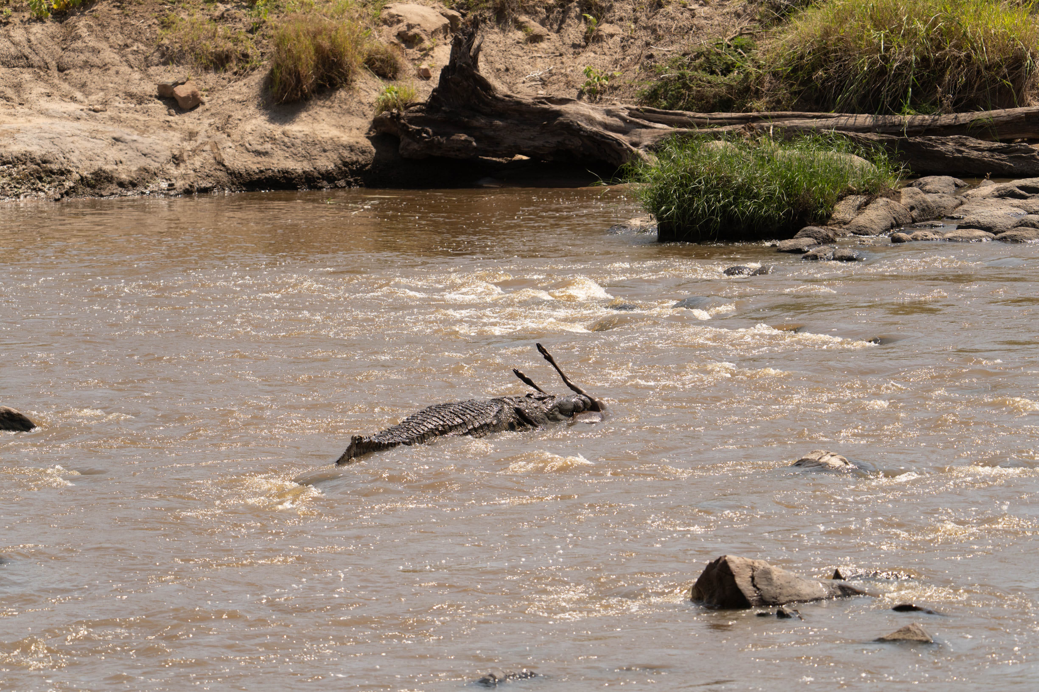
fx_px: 9408
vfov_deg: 4.2
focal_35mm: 326
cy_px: 346
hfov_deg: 6.3
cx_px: 520
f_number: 6.3
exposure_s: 1/1600
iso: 320
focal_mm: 326
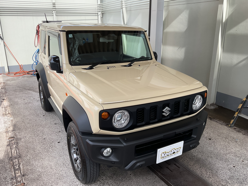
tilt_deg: -20.3
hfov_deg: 61.7
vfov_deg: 48.2
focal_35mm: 29
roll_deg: +0.4
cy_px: 93
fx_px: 208
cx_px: 124
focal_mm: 3
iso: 16
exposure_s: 1/362
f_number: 1.8
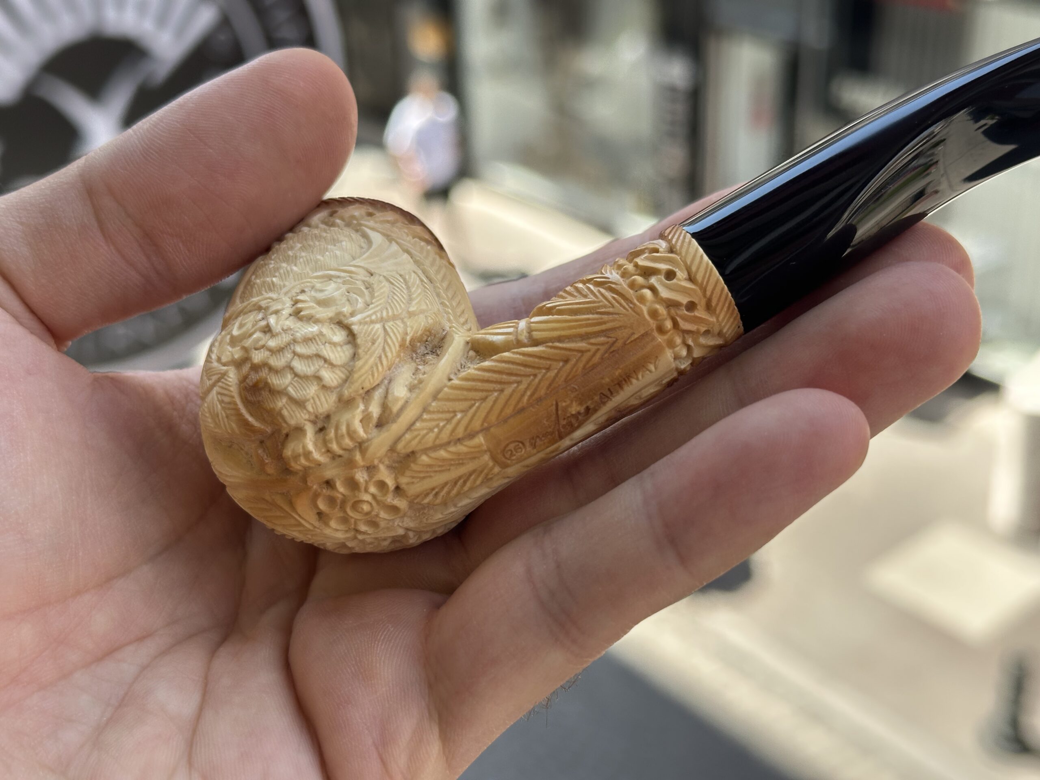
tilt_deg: -29.8
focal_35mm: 48
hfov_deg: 39.7
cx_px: 520
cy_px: 390
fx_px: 1442
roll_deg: +2.1
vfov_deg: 30.3
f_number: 1.78
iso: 64
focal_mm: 6.86
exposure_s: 1/810
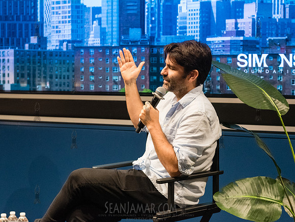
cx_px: 148
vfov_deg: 19.4
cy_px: 101
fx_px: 650
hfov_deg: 25.6
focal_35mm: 76
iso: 5000
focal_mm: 62
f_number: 3.5
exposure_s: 1/200
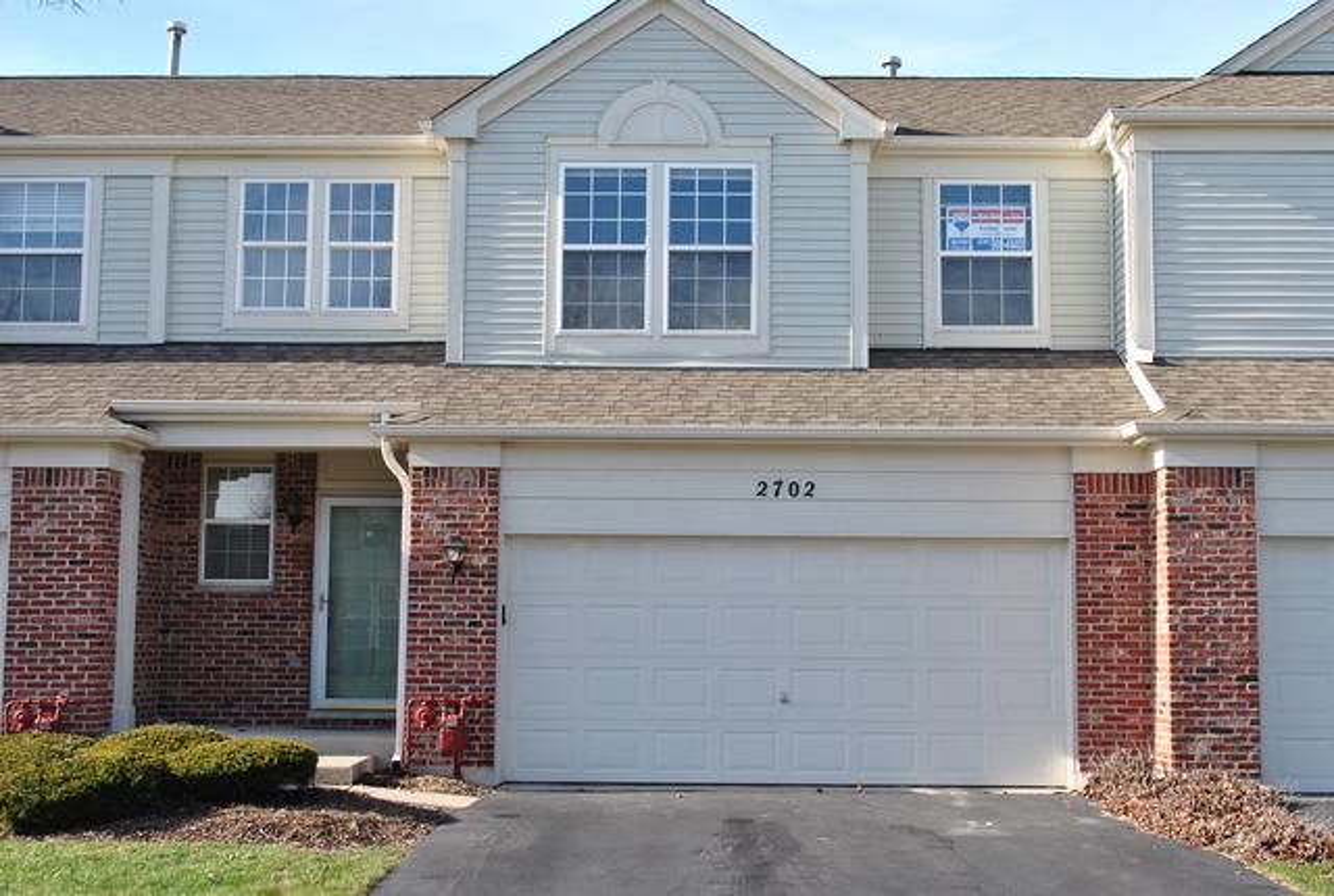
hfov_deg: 38.8
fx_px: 1894
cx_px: 667
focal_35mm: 51
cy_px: 448
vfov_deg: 26.6
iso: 200
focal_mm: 34
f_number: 10
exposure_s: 1/200
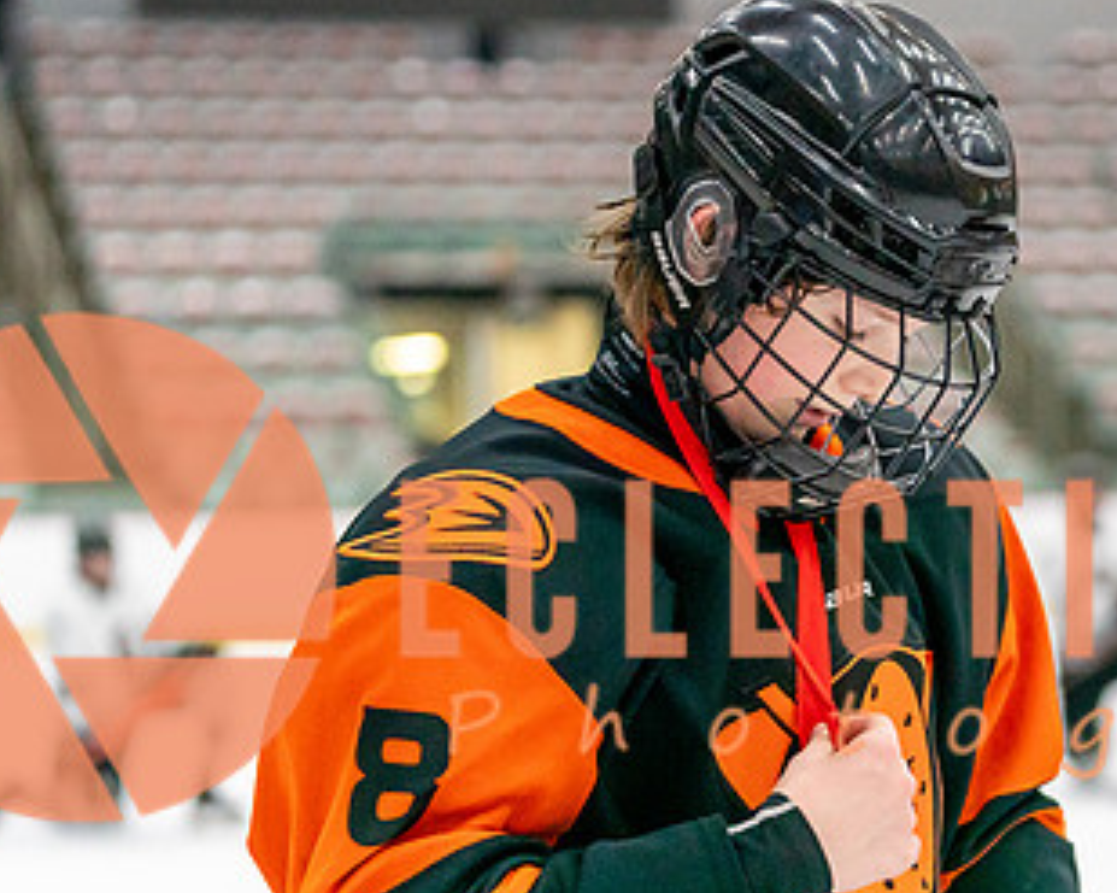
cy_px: 486
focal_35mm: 138
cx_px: 849
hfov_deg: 13.9
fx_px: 4561
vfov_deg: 11.2
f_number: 2.8
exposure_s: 1/1250
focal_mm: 70
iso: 3200
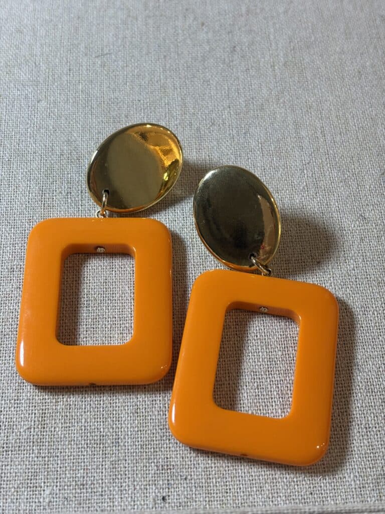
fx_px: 771
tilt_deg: -59.1
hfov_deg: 28.0
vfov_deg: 36.8
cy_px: 257
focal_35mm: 52
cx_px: 192
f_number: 1.6
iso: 50
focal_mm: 5.96
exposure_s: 1/100
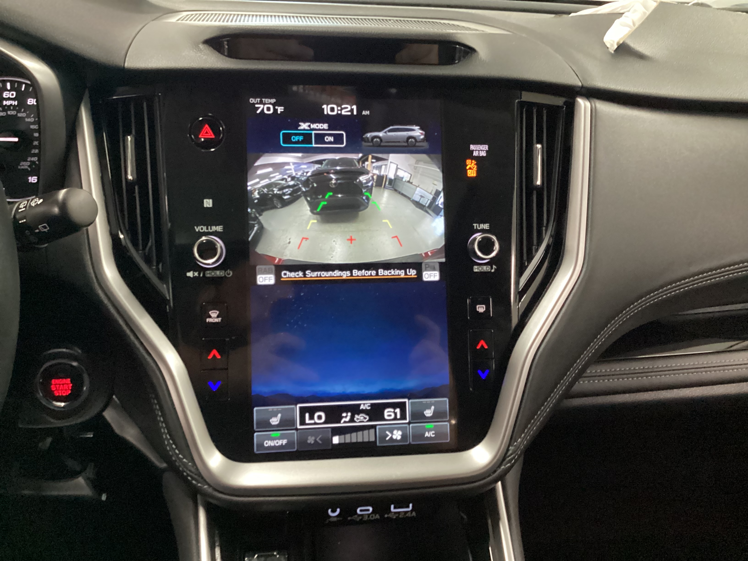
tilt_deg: -30.0
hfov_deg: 58.4
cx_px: 374
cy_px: 280
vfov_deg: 45.4
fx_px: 670
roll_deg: -3.7
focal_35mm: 31
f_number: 2.4
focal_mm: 3.3
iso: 800
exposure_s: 1/30
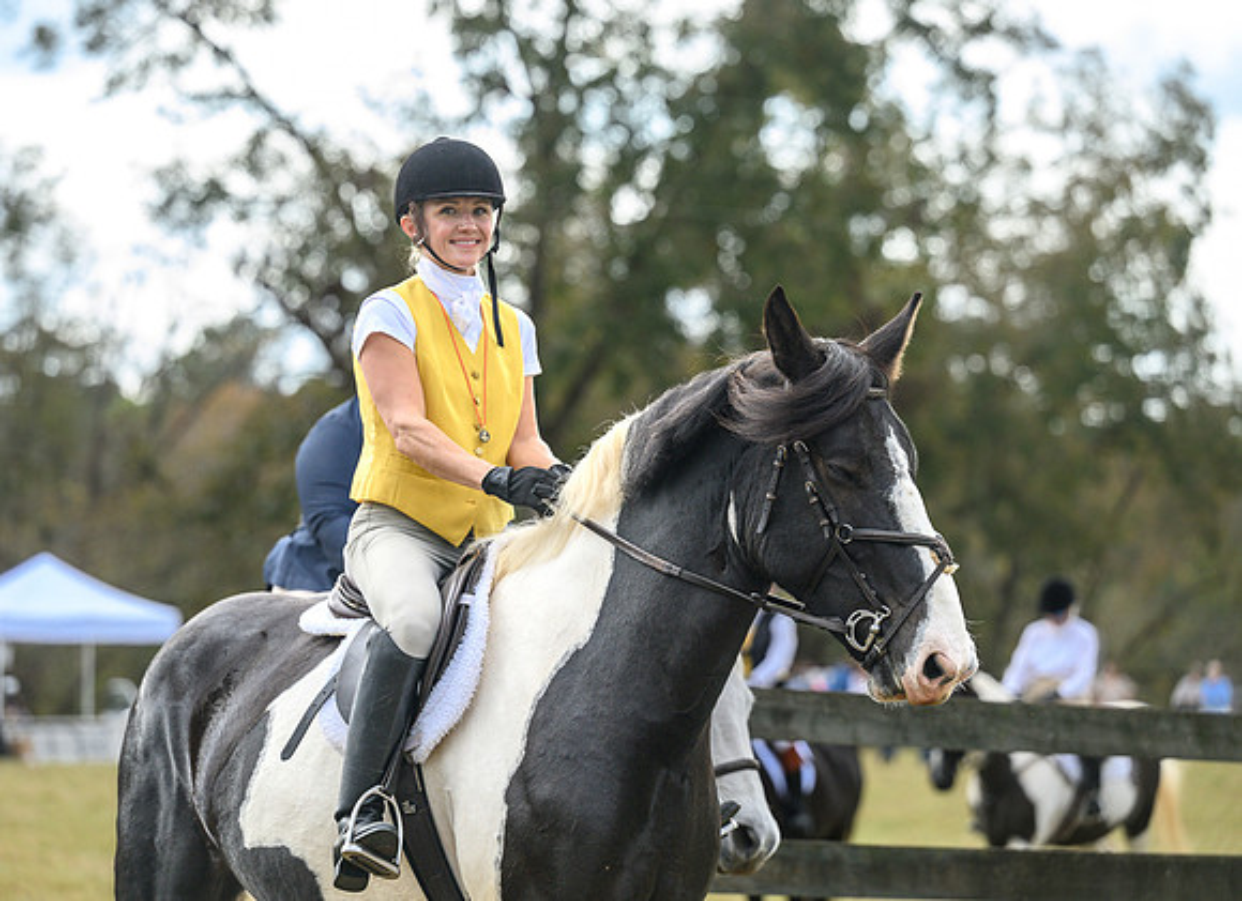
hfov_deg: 15.1
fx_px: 4693
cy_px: 450
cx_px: 566
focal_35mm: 132
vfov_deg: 11.0
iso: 640
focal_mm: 125
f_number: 3.5
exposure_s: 1/1000
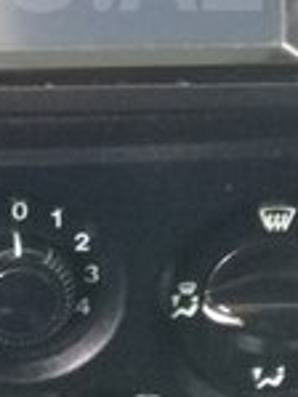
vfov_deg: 18.4
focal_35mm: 103
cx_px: -11
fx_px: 1181
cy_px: -29
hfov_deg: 14.1
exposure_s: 1/24
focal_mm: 3.3
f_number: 2.2
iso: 200
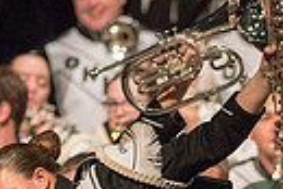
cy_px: 284
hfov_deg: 1.5
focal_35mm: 1342
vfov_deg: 1.0
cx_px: 394
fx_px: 10561
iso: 4000
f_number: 2.8
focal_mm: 300
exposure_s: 1/500
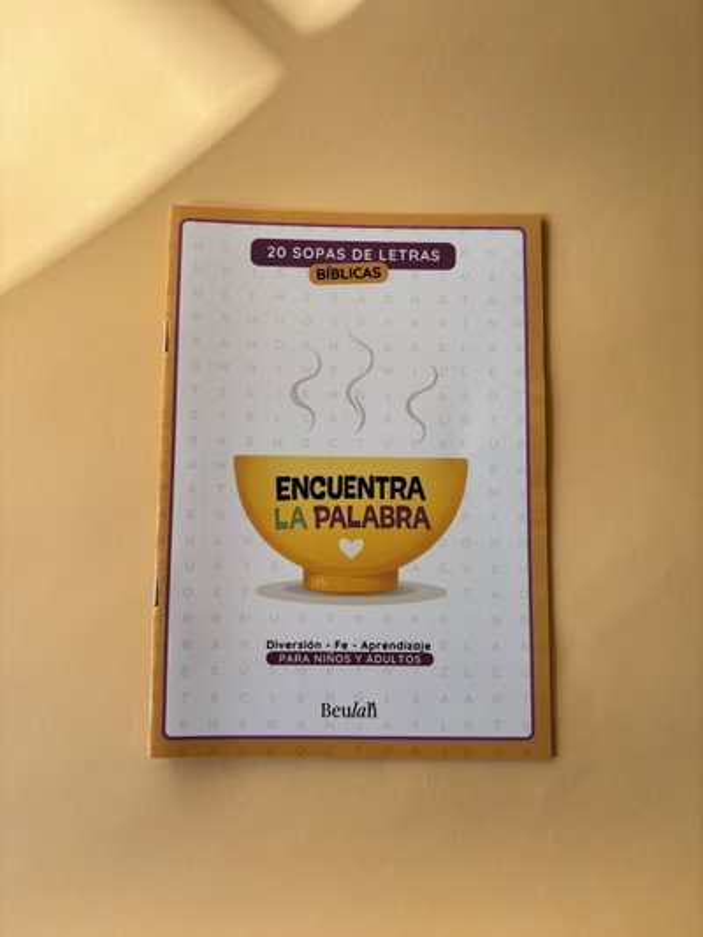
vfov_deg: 67.3
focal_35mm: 26
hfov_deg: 53.1
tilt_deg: -81.4
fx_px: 704
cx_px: 352
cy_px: 468
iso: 50
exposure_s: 1/851
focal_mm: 5.96
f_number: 1.6
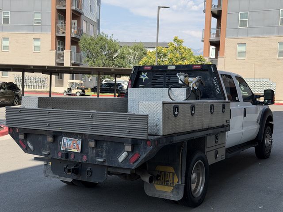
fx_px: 392
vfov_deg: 30.3
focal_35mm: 48
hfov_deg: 39.7
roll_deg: -1.7
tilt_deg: -2.1
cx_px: 142
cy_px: 106
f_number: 1.78
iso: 64
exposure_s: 1/2033
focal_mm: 6.76
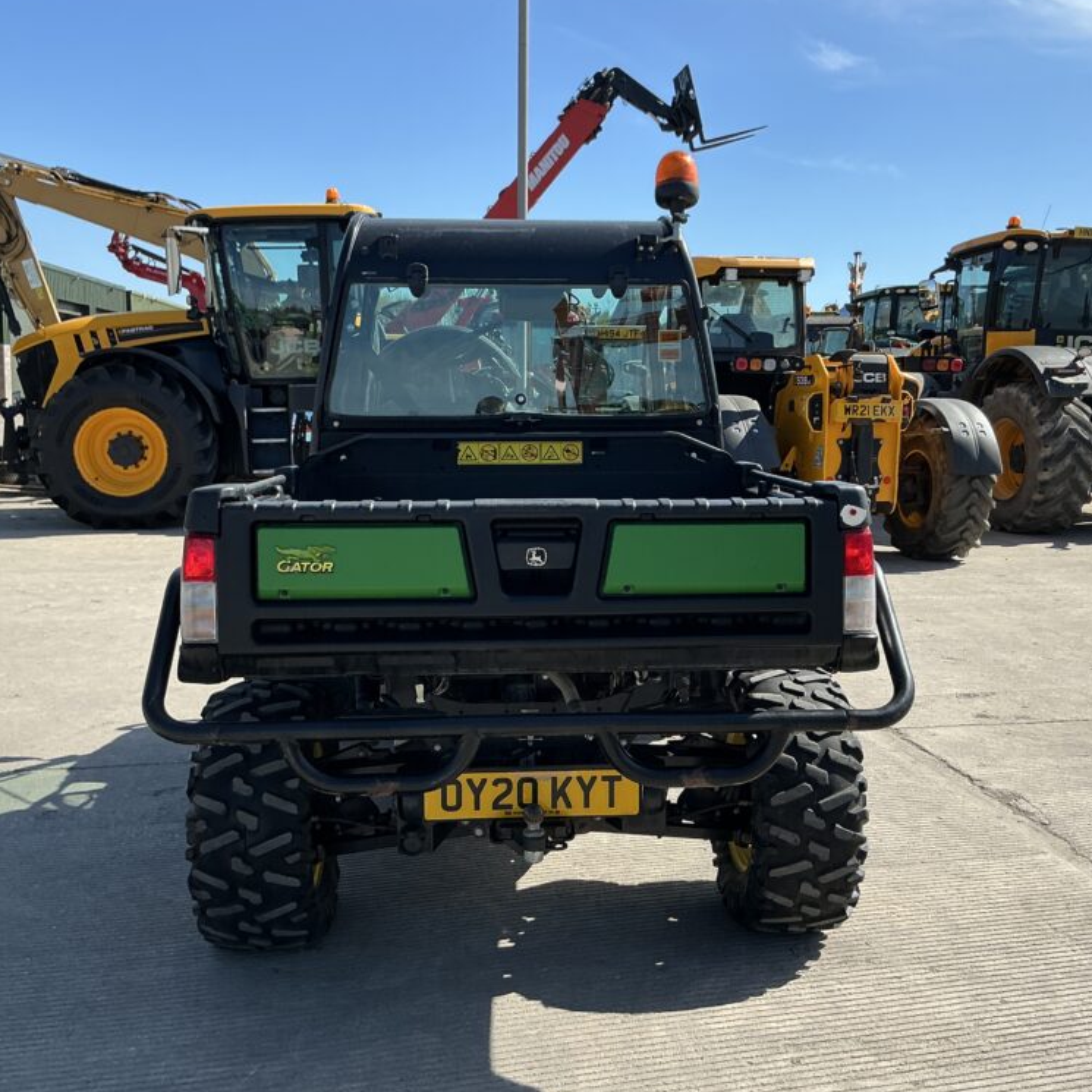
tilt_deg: -7.1
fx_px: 1213
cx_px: 583
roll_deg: -2.0
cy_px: 545
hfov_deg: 48.4
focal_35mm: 34
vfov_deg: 48.5
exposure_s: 1/1451
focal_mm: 3
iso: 25
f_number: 1.8
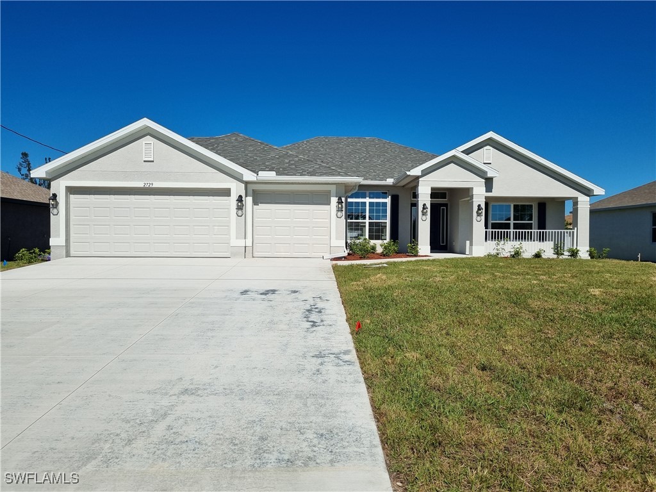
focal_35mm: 26
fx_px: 493
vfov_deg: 53.1
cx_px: 328
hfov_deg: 67.3
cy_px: 246
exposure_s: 1/7168
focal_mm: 5.4
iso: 50
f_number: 1.8
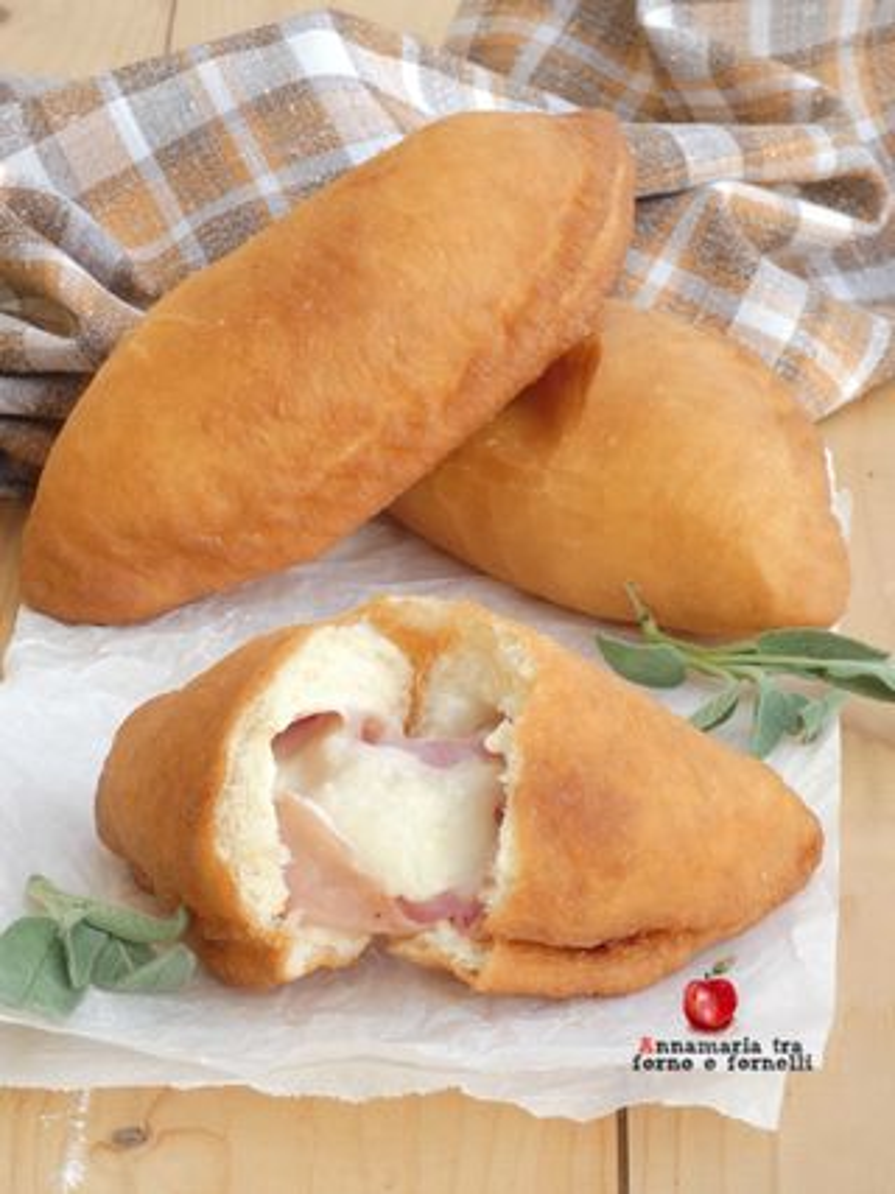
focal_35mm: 194
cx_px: 448
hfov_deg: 7.7
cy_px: 597
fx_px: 6691
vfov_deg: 10.2
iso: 80
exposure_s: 1/60
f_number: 5.5
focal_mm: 34.8
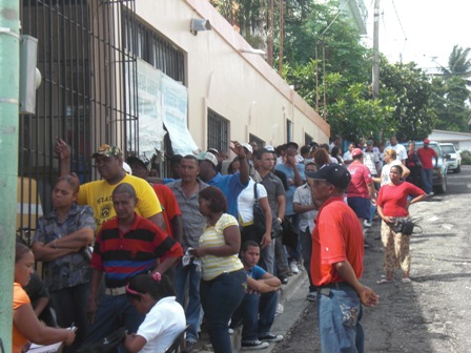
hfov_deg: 26.0
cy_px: 176
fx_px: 1020
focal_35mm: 75
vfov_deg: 19.6
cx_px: 236
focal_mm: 12.47
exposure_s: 1/200
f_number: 4.5
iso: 64
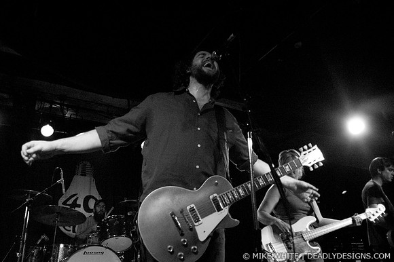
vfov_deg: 43.6
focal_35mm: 30
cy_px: 131
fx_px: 328
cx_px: 197
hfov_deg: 62.0
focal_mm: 20
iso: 1600
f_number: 2.8
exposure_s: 1/50
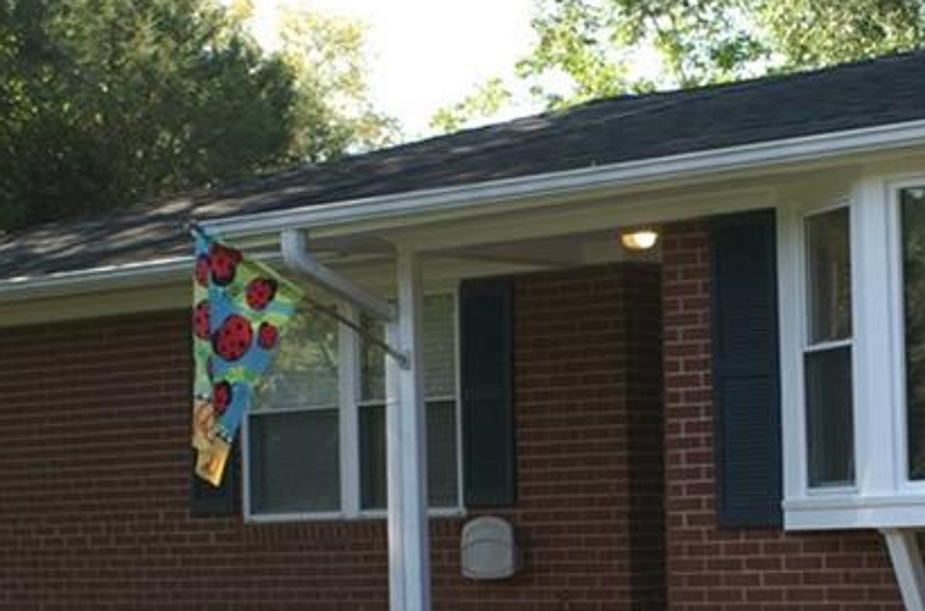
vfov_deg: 12.9
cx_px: 677
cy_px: 467
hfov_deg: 19.4
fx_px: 2691
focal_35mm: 105
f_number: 6.3
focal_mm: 28
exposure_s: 1/100
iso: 100
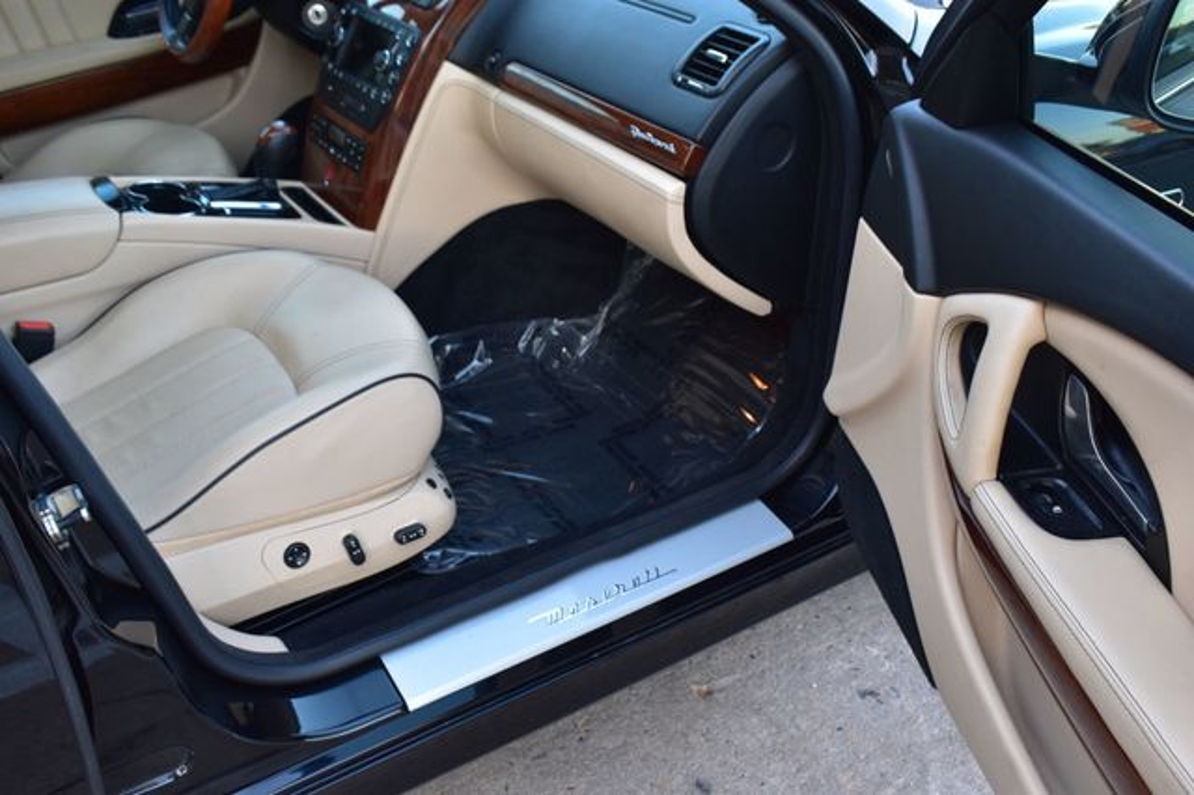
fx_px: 1144
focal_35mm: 34
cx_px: 597
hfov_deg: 55.1
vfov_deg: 38.3
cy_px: 398
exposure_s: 1/30
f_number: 7.1
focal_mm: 23
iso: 400
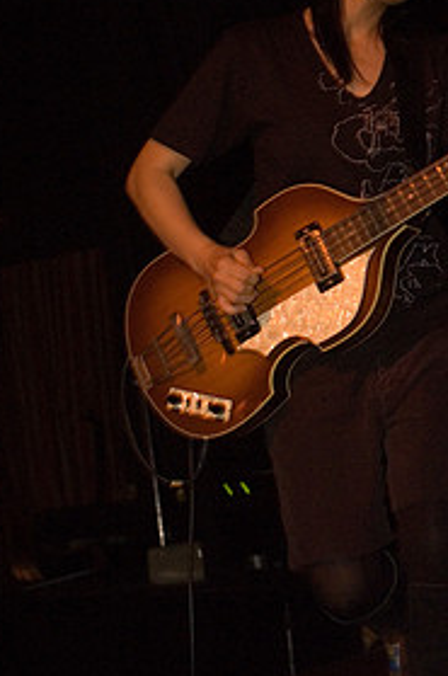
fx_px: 1589
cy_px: 373
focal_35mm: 85
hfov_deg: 16.0
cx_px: 326
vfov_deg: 24.0
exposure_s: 1/30
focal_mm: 35
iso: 1600
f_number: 2.8
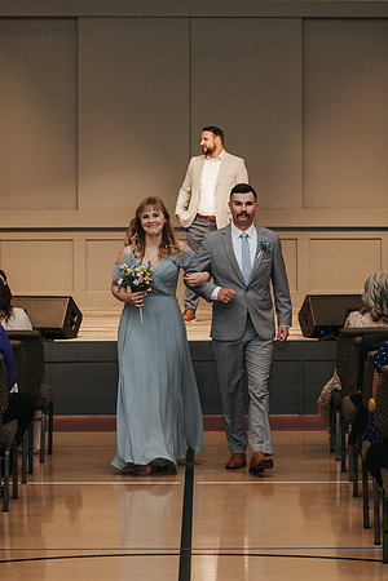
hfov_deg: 11.2
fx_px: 1983
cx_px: 245
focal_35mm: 123
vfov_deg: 16.7
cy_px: 274
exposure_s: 1/200
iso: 1000
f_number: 3.2
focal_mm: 50
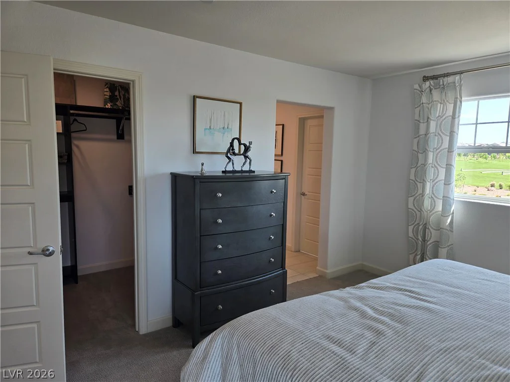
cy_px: 191
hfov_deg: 73.9
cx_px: 255
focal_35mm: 23
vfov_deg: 58.9
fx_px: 339
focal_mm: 5.4
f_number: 1.8
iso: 25
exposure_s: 1/120
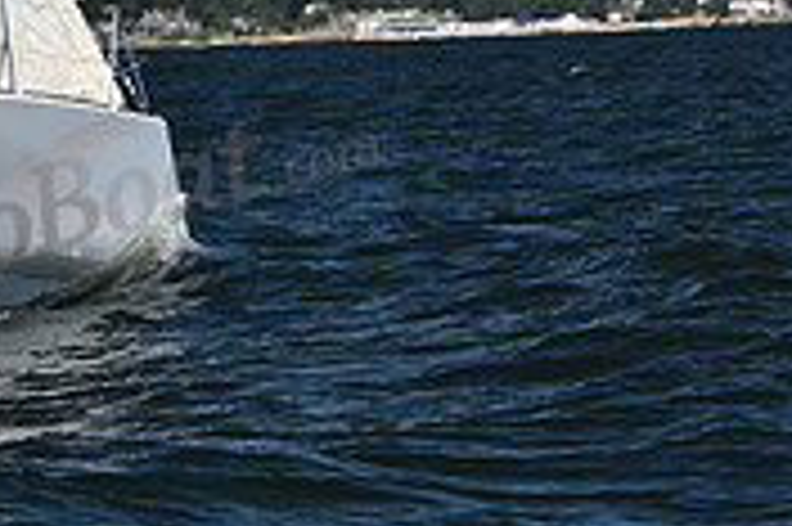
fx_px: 7253
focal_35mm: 330
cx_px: -482
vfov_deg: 4.2
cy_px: 43
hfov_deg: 6.2
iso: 200
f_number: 5.6
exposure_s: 1/800
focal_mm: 100
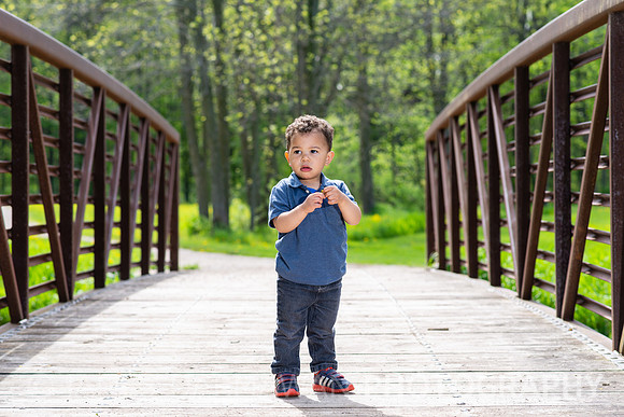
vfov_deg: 15.4
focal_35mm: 89
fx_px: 1542
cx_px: 312
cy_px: 208
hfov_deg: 22.9
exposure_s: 1/200
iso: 100
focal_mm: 85
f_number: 5
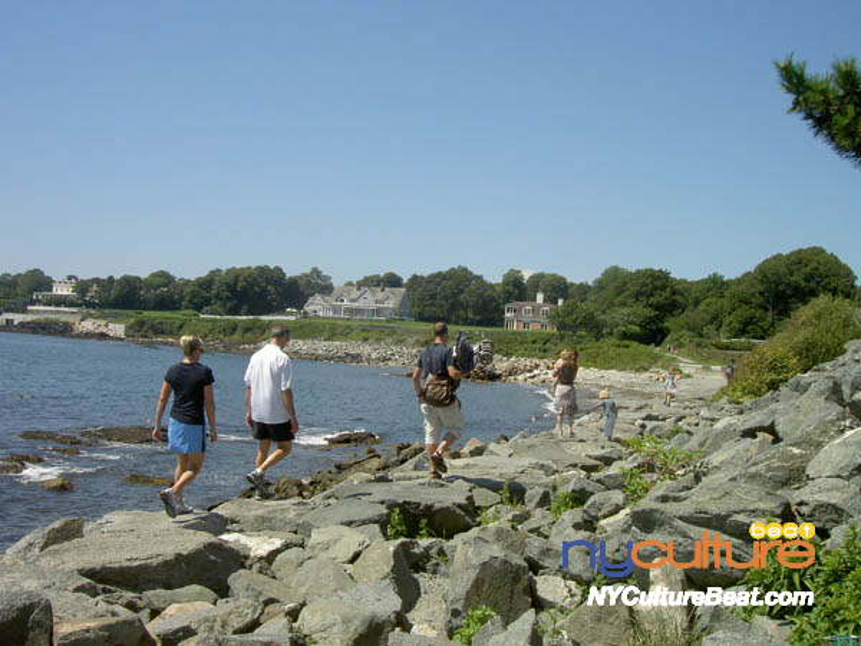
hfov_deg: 47.9
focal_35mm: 39
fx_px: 970
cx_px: 430
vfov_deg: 36.8
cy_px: 323
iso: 100
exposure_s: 1/556
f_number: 4.7
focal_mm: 8
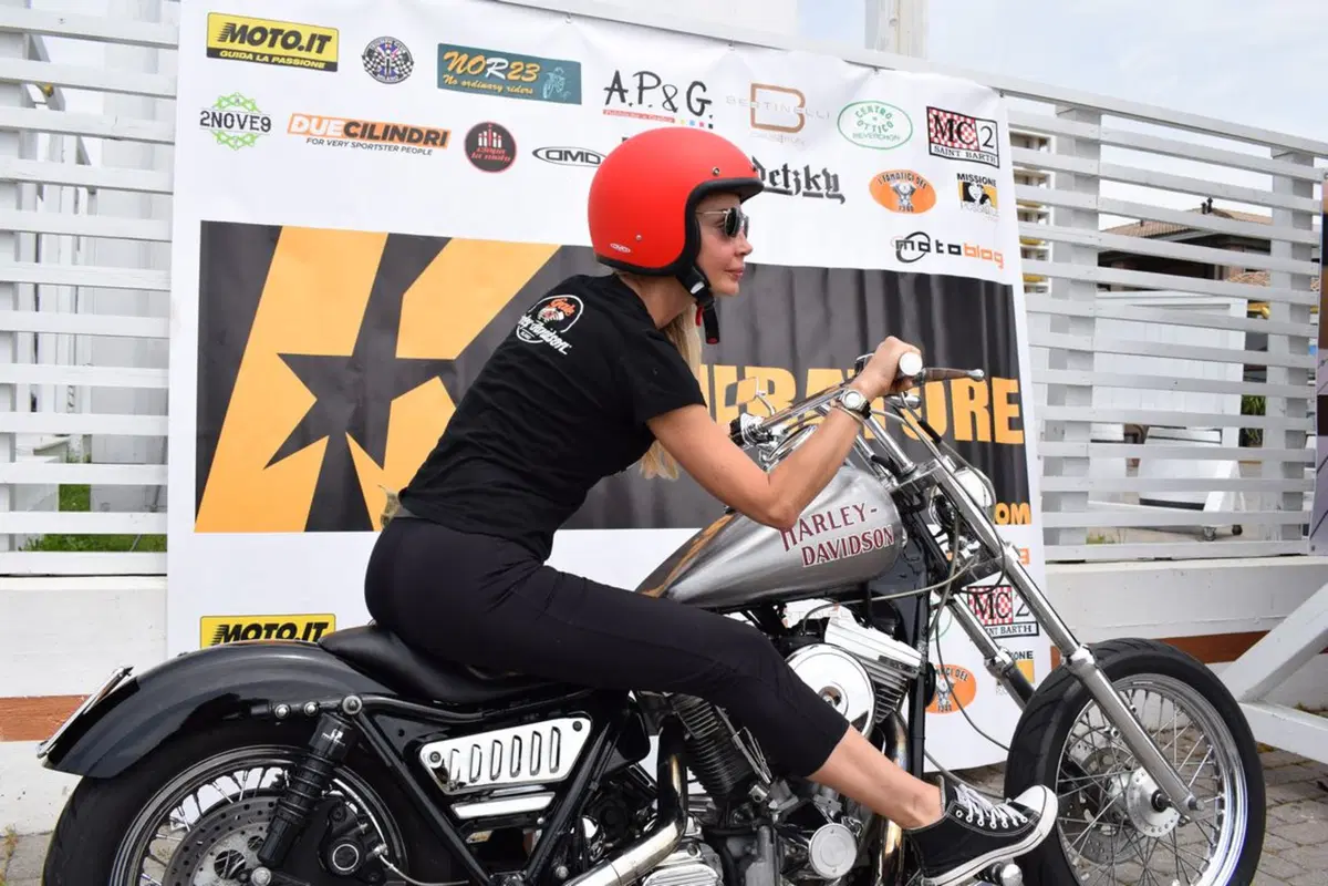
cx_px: 664
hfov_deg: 61.9
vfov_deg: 43.6
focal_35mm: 30
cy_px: 443
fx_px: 1107
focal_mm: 20
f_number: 9
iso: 200
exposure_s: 1/320
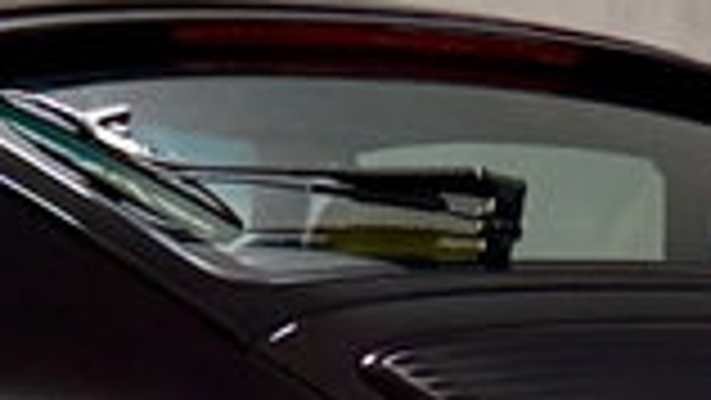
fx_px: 2395
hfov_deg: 16.9
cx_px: 270
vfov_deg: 9.5
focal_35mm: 127
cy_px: 413
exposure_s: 1/50
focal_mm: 6.76
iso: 125
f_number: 1.78
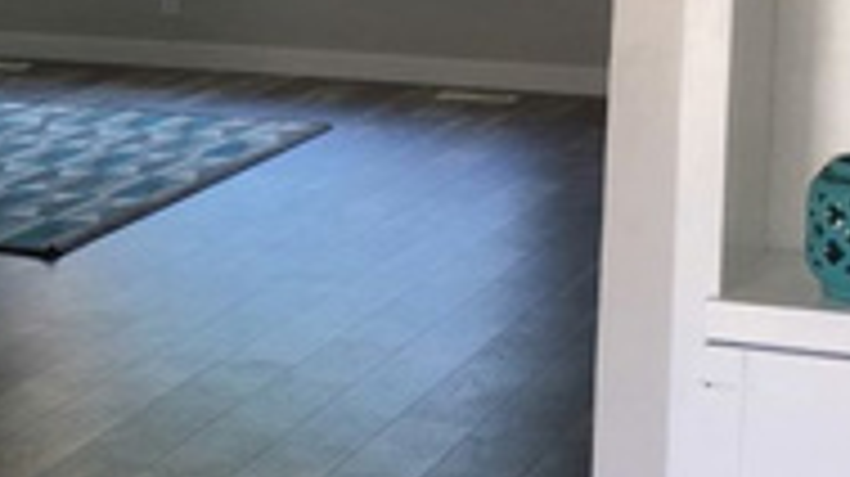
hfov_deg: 18.6
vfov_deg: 11.3
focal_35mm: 107
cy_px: 117
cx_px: -247
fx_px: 2410
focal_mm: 4.15
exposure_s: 1/120
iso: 40
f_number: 2.2
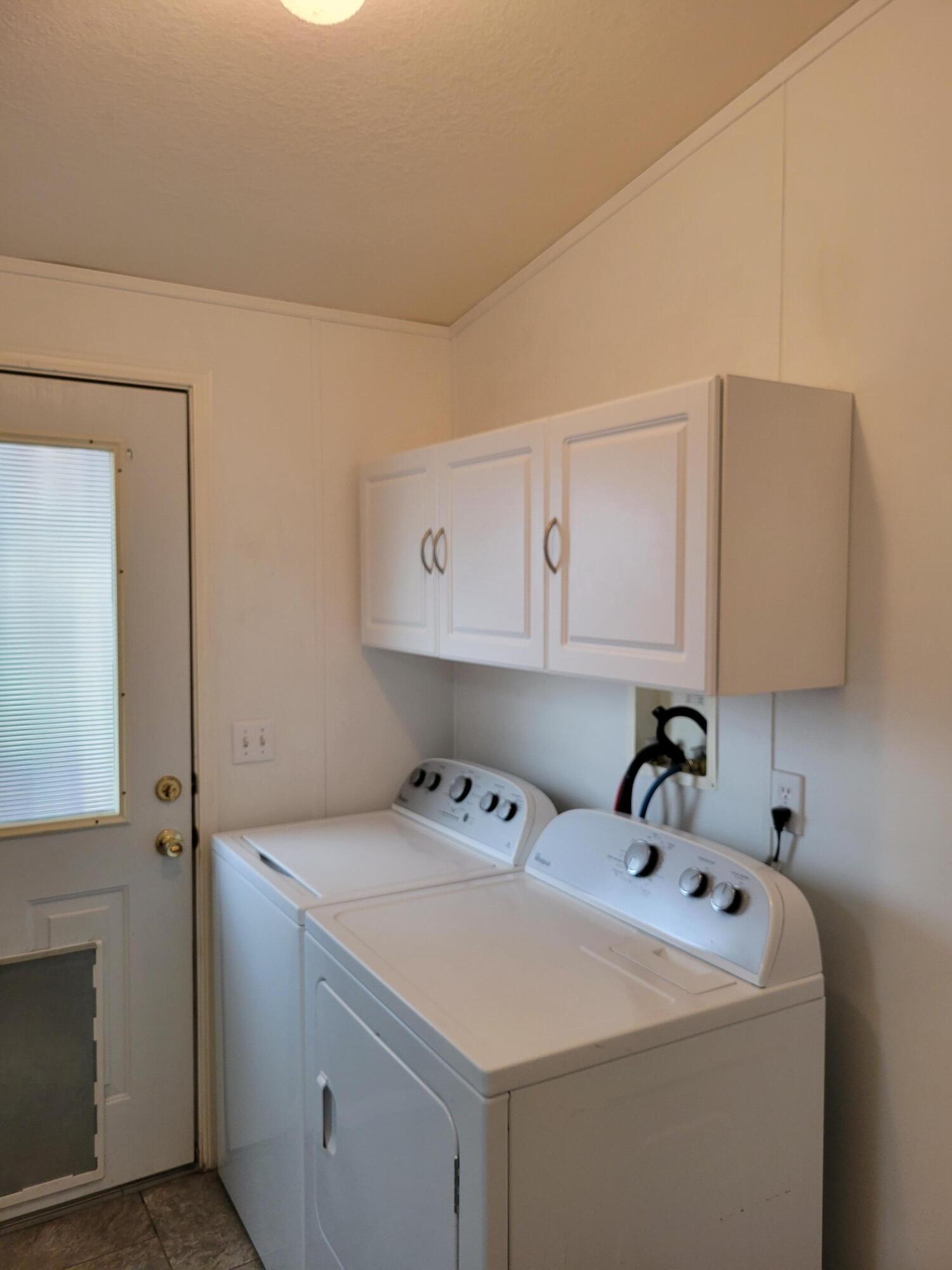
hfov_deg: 53.1
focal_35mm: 26
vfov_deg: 67.3
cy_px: 635
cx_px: 476
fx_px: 953
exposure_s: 1/119
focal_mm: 5.4
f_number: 1.8
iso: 160
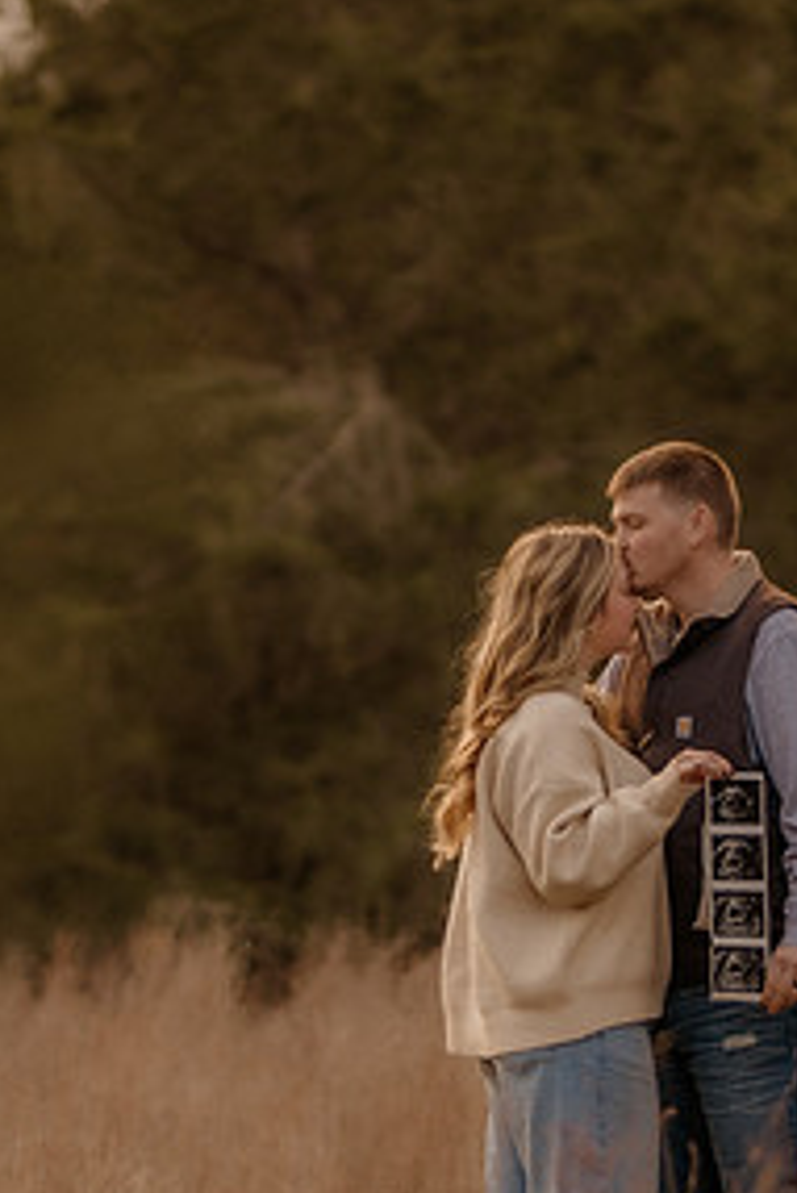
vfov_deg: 10.3
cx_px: 371
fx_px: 6633
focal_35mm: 200
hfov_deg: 6.9
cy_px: 918
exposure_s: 1/1000
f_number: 1.4
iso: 320
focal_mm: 85
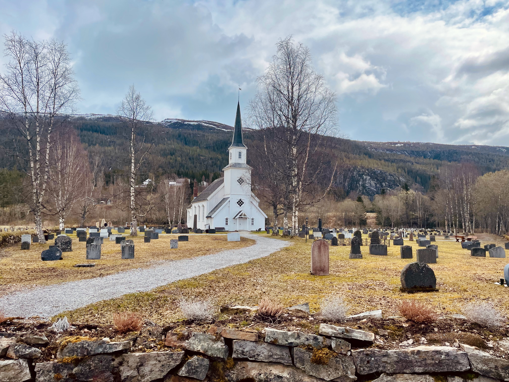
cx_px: 254
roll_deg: +0.5
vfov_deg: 53.1
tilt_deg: +7.3
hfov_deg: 67.3
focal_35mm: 26
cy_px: 191
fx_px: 382
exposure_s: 1/5814
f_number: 1.6
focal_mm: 4.2
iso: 32
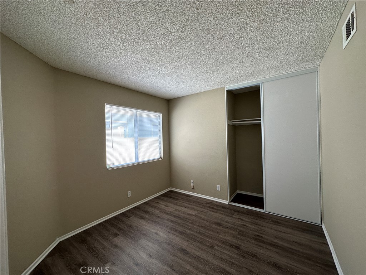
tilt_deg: -0.9
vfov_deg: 85.7
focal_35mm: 14
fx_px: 148
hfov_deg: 102.1
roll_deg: +1.2
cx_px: 183
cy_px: 138
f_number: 2.2
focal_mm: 2.22
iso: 125
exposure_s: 1/120
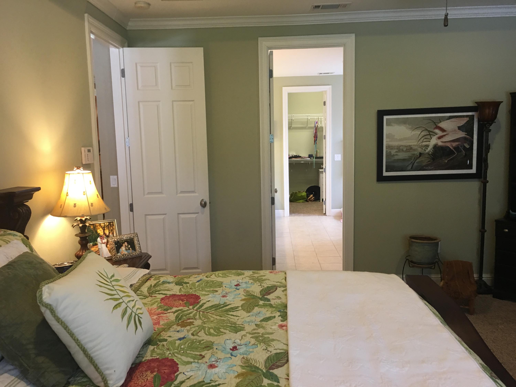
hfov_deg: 61.7
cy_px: 194
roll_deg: +1.0
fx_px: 432
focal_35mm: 29
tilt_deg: -6.8
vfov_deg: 48.2
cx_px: 258
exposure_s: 1/15
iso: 50
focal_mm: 4.15
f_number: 2.2
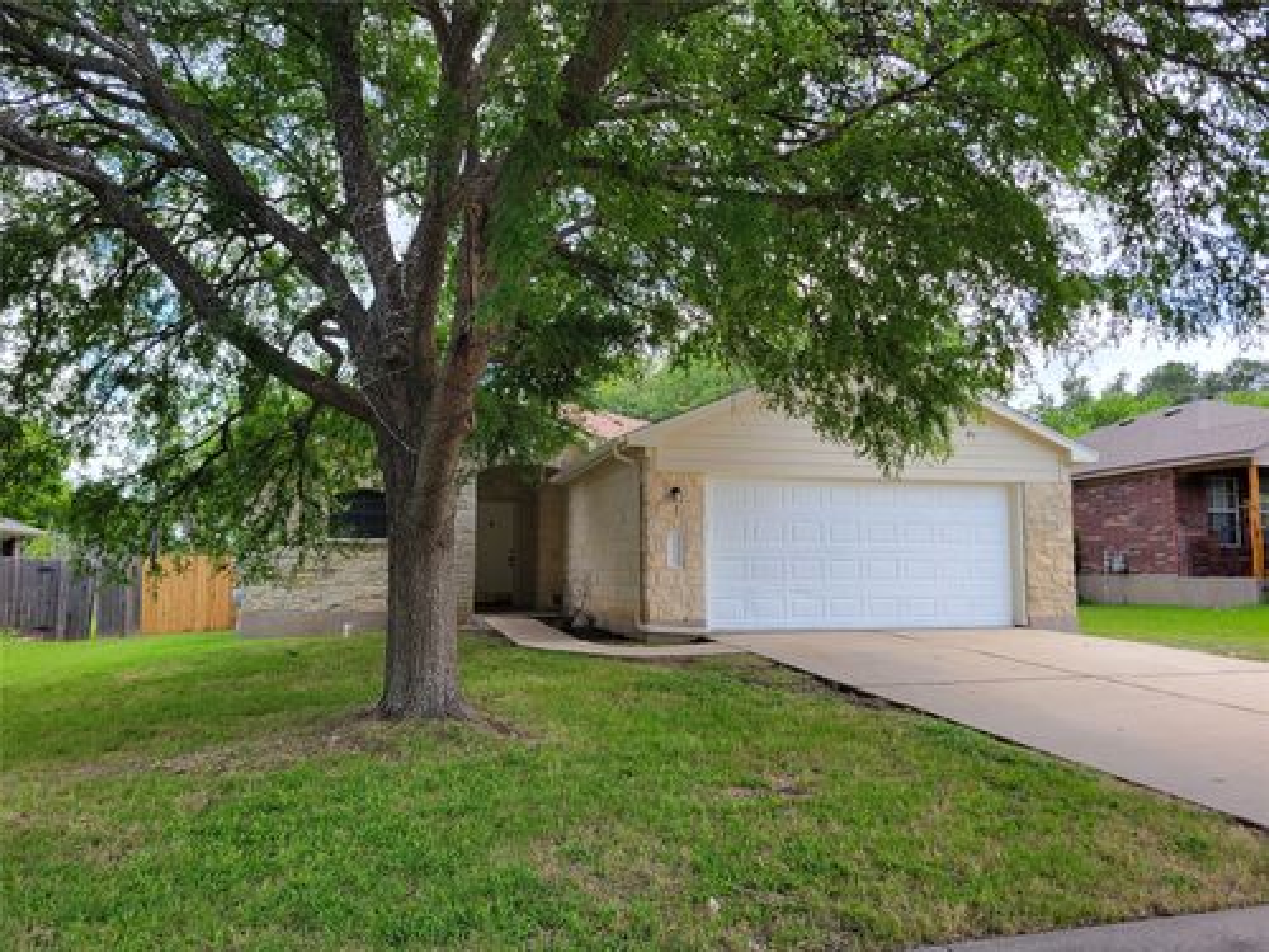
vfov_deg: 53.1
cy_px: 476
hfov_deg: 67.3
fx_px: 953
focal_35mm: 26
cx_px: 634
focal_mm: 5.4
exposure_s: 1/557
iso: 40
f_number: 1.8
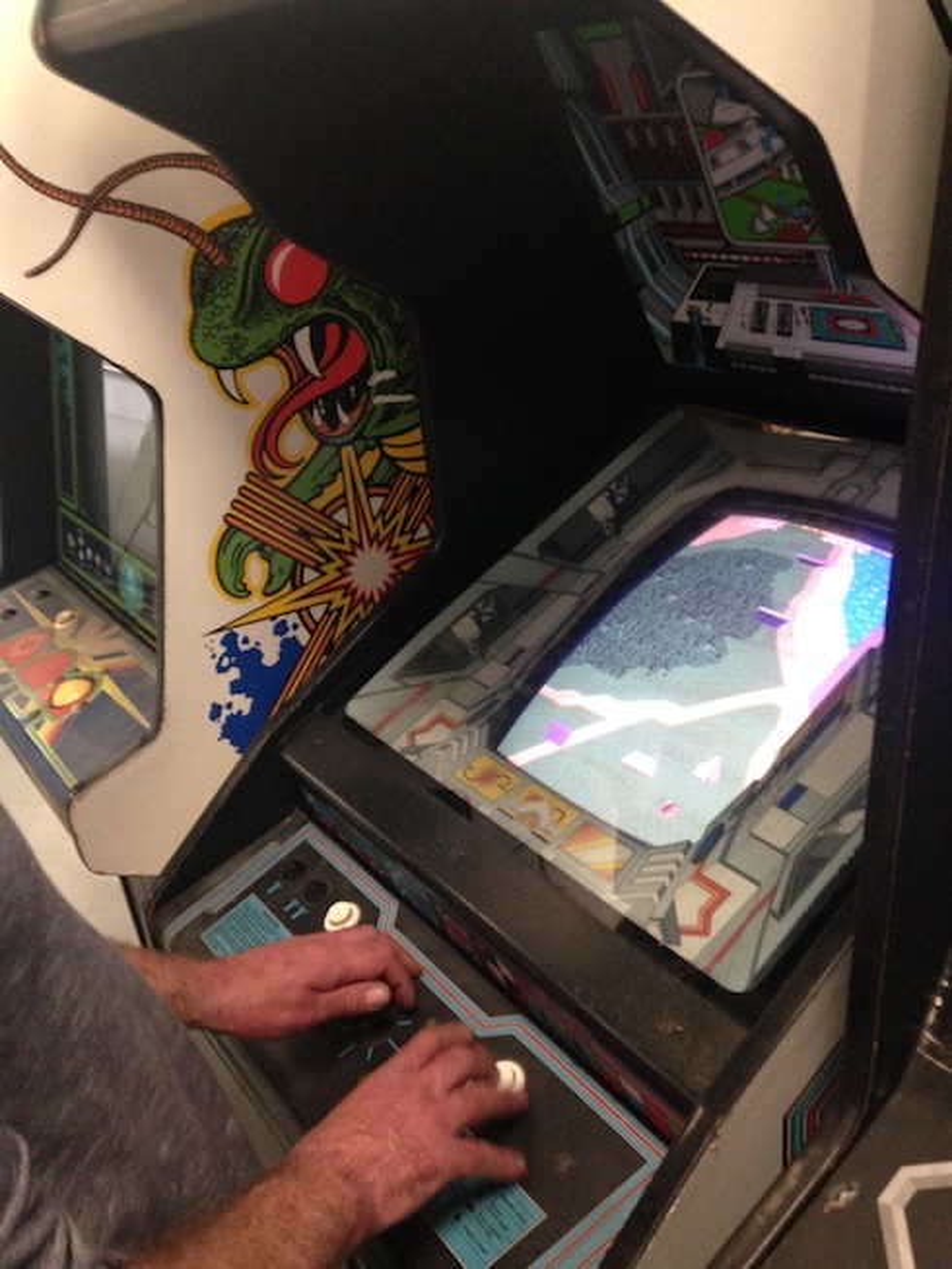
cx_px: 476
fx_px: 1210
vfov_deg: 55.3
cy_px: 634
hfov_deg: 43.0
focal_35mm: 33
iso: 400
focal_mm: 4.12
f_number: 2.4
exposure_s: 1/17
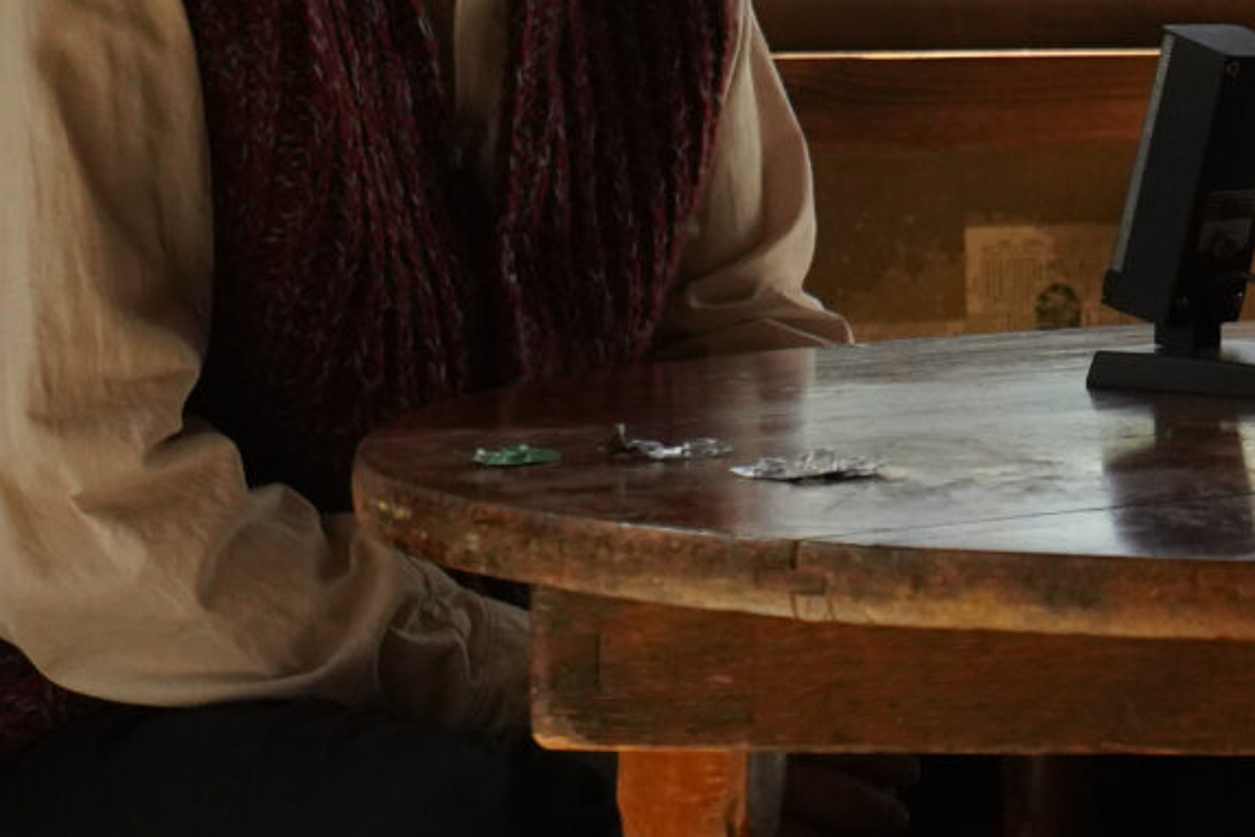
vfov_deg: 10.1
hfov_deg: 14.5
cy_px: -200
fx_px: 4671
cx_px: 1750
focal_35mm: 134
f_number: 5
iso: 2500
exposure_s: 1/40
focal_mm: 30
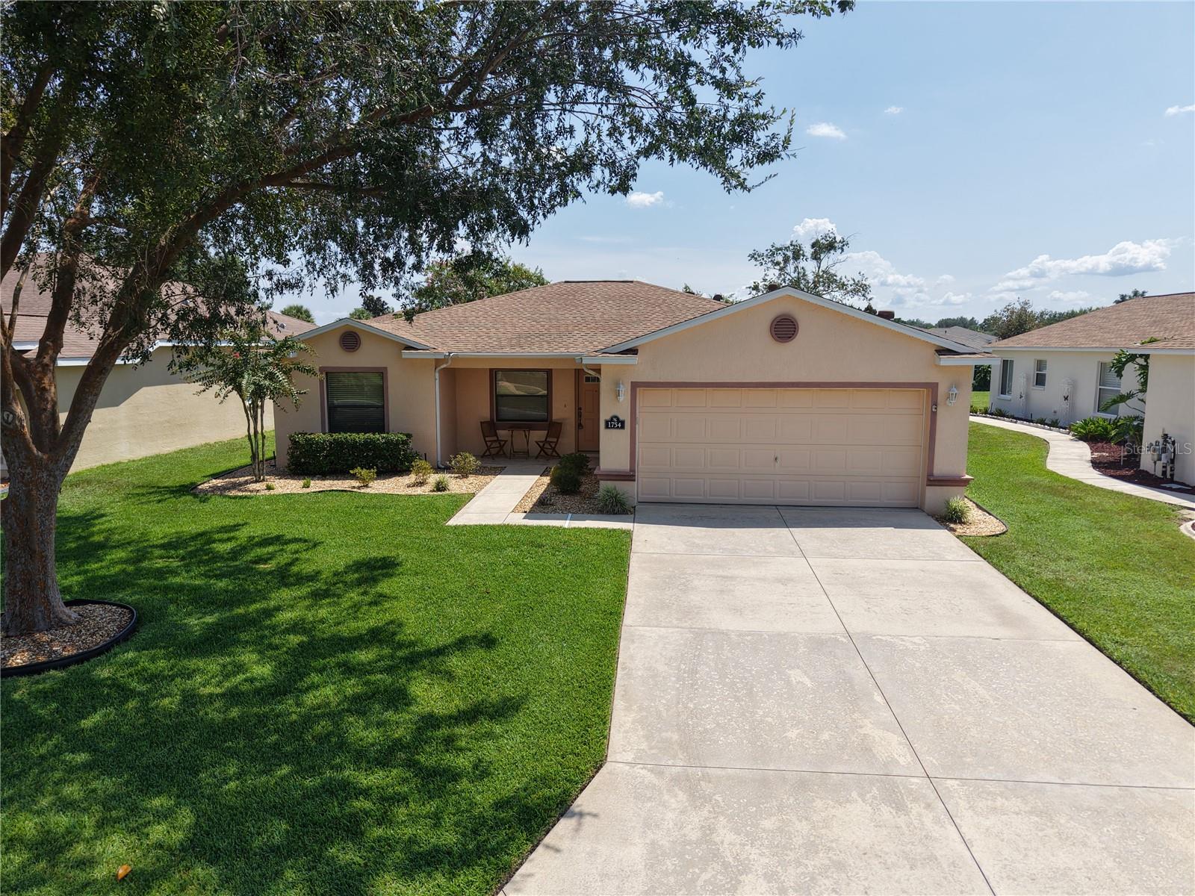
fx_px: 829
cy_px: 448
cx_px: 598
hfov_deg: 71.6
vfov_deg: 56.8
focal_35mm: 24
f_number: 1.8
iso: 180
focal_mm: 8.67
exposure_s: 1/4000
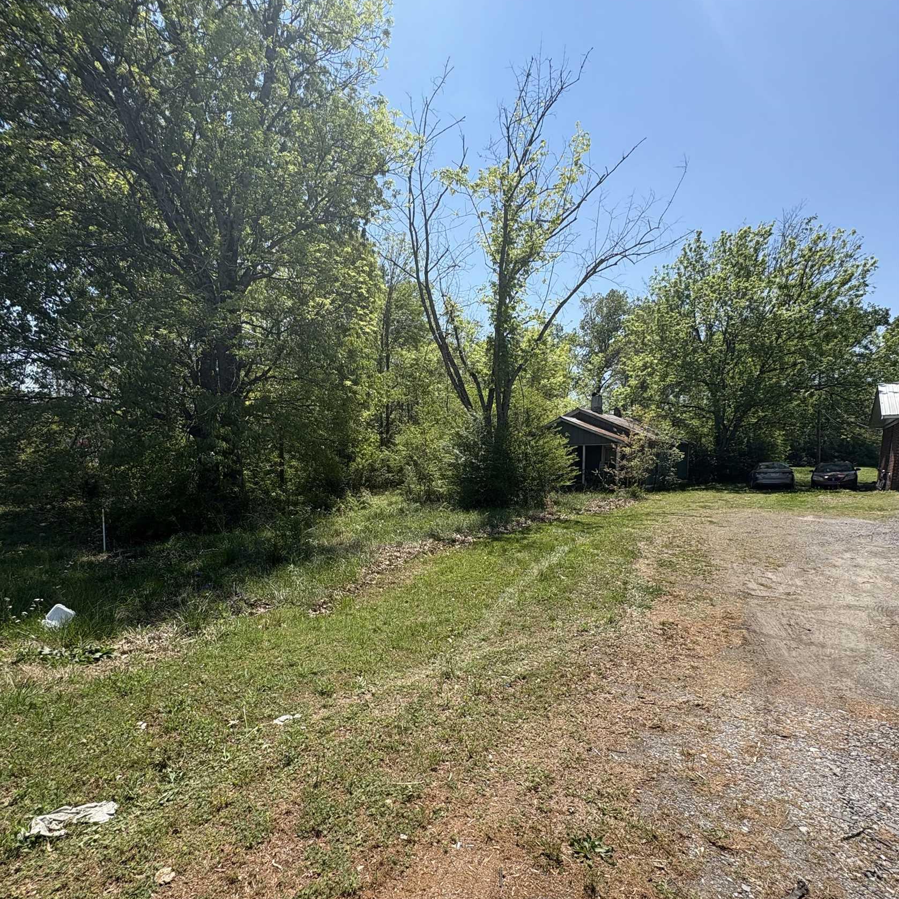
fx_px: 500
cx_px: 437
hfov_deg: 83.9
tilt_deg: -7.4
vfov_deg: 83.3
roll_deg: -1.0
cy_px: 524
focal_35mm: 17
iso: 40
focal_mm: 2.22
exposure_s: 1/1299
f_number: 2.2
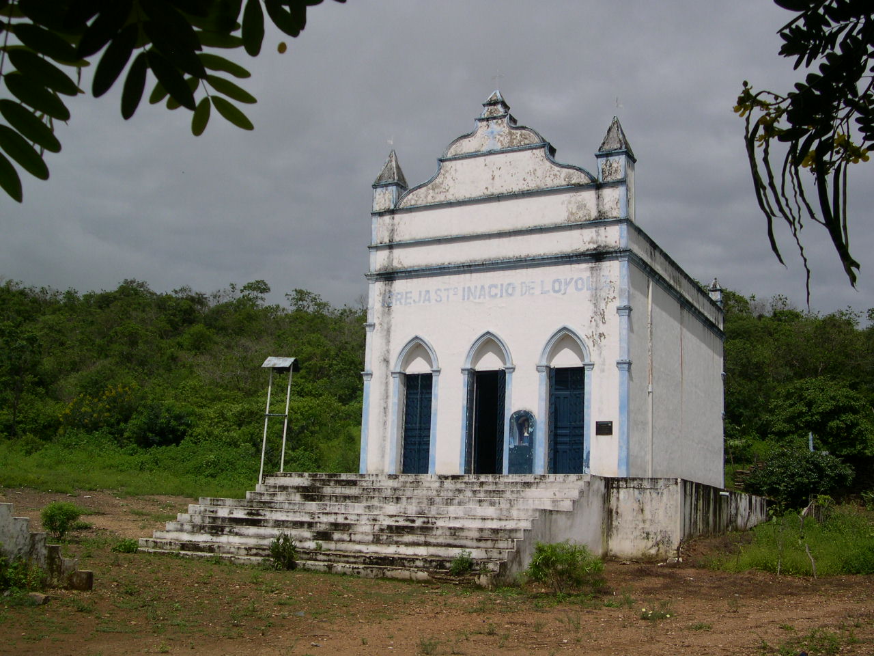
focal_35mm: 38
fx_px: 959
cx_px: 437
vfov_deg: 37.7
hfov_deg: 49.0
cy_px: 328
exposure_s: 1/772
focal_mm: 8
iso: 100
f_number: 7.6
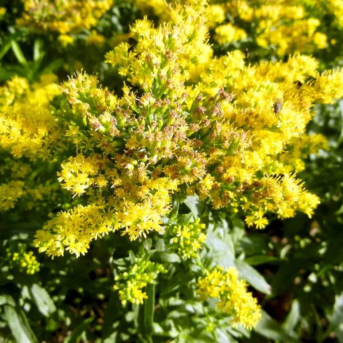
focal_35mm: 36
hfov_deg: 46.0
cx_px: 153
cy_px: 170
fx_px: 404
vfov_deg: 46.0
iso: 160
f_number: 3.5
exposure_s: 1/735
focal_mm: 5.4
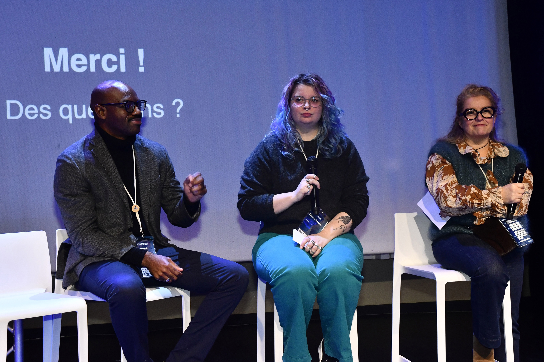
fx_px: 771
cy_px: 181
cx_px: 272
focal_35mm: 51
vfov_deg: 26.5
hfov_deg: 38.9
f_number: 6.3
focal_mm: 34
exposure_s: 1/125
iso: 1600
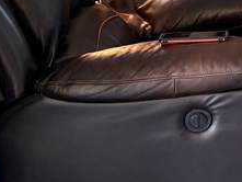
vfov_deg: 10.0
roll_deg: -0.4
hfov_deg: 11.0
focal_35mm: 139
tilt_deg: -6.9
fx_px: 972
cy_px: -158
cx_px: 655
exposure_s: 1/60
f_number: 1.78
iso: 125
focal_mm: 6.76
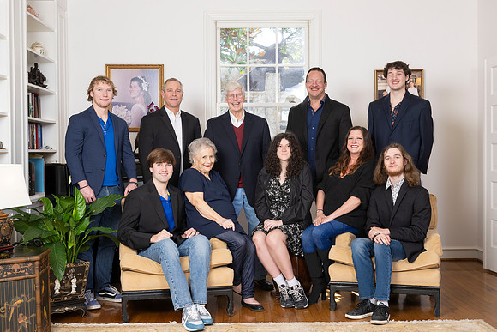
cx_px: 252
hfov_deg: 44.7
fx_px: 604
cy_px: 168
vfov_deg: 30.7
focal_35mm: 44
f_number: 8
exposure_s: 1/80
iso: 320
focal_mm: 40
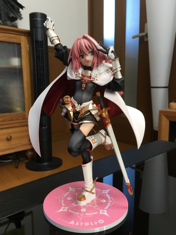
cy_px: 118
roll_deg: +0.8
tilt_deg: -9.0
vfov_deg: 61.7
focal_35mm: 29
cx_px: 88
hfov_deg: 48.2
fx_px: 197
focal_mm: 4.15
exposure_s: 1/30
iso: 25
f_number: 2.2
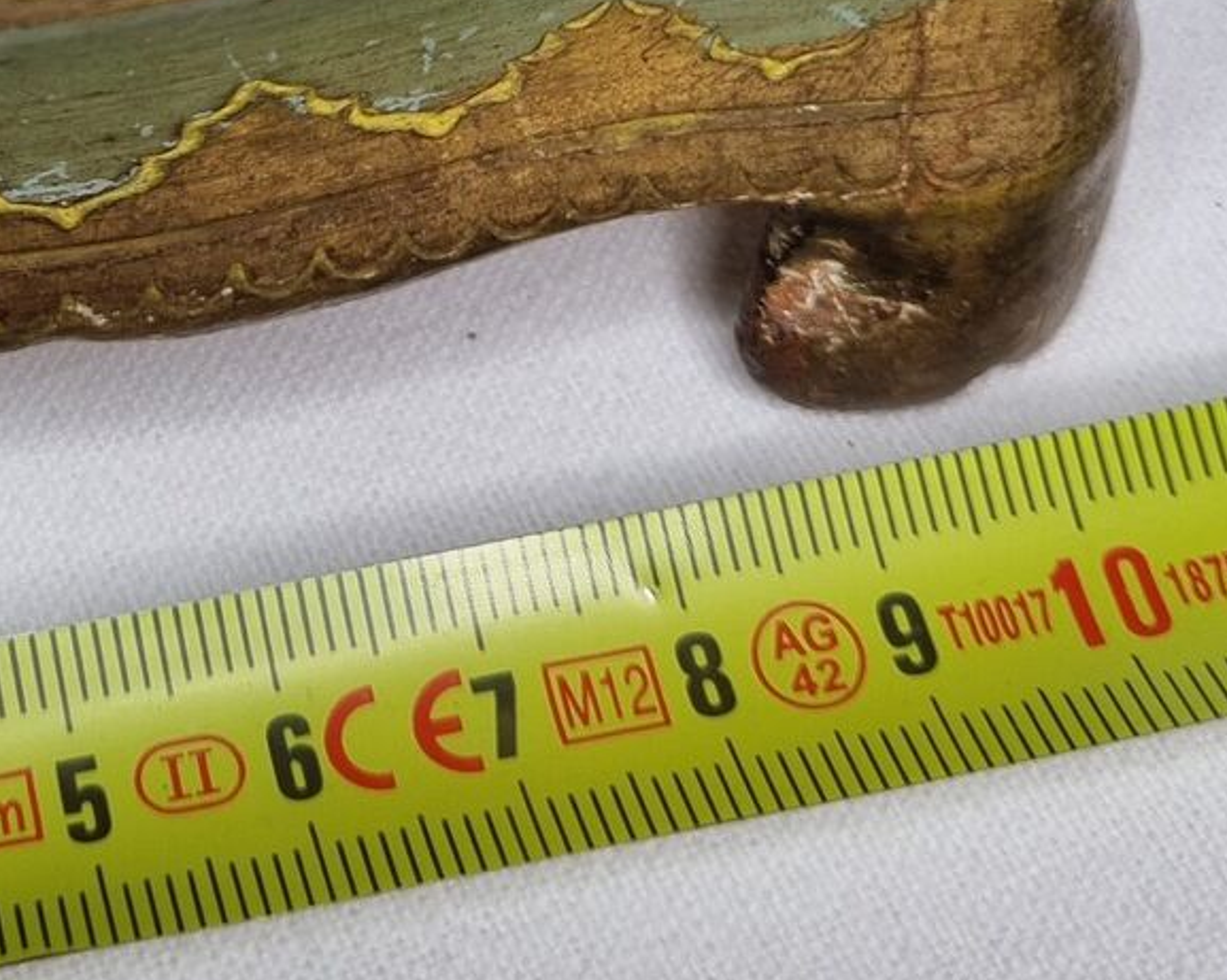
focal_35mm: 88
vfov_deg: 16.1
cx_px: 13
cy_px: -455
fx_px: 3194
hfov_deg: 21.0
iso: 50
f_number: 1.8
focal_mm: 5.4
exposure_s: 1/115
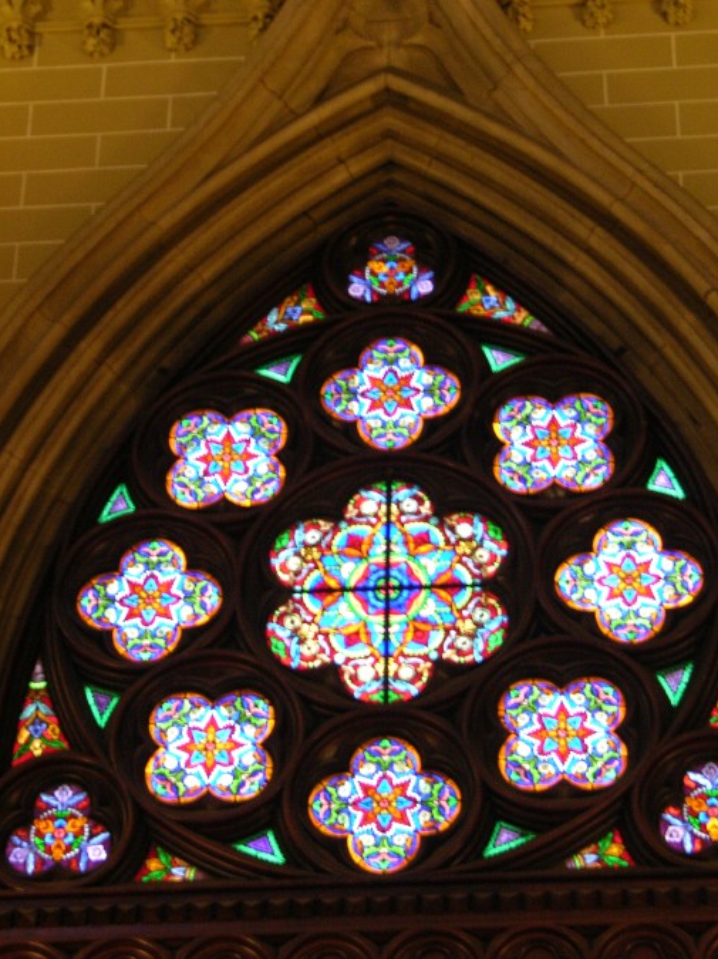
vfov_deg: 18.6
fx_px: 2933
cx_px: 402
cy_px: 509
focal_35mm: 106
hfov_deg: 14.0
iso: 200
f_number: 3.6
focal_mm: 23.7
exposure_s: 1
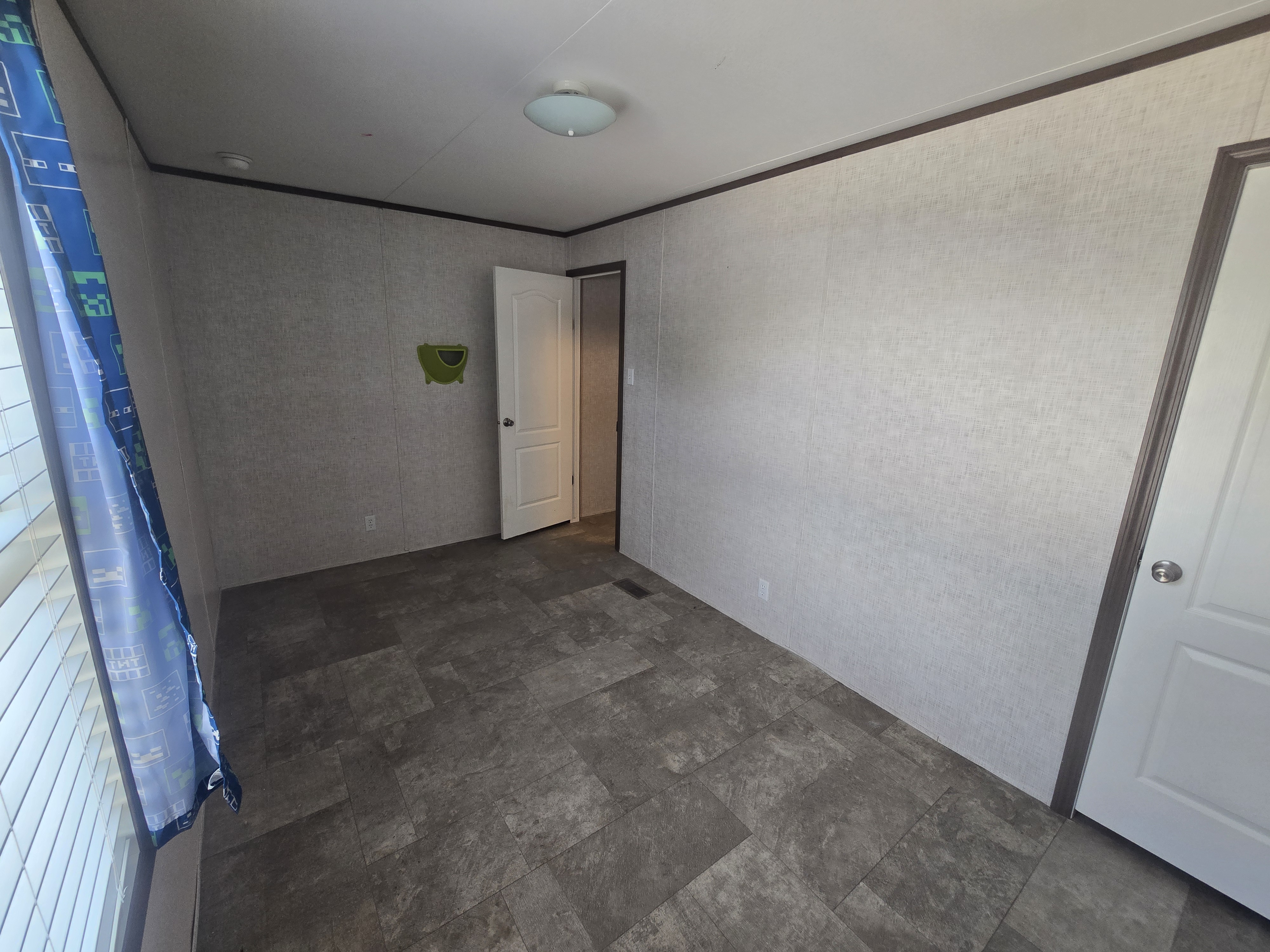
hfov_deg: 106.2
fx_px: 477
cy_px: 476
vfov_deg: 89.9
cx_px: 635
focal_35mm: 13
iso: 100
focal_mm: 2.2
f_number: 2.2
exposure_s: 1/60
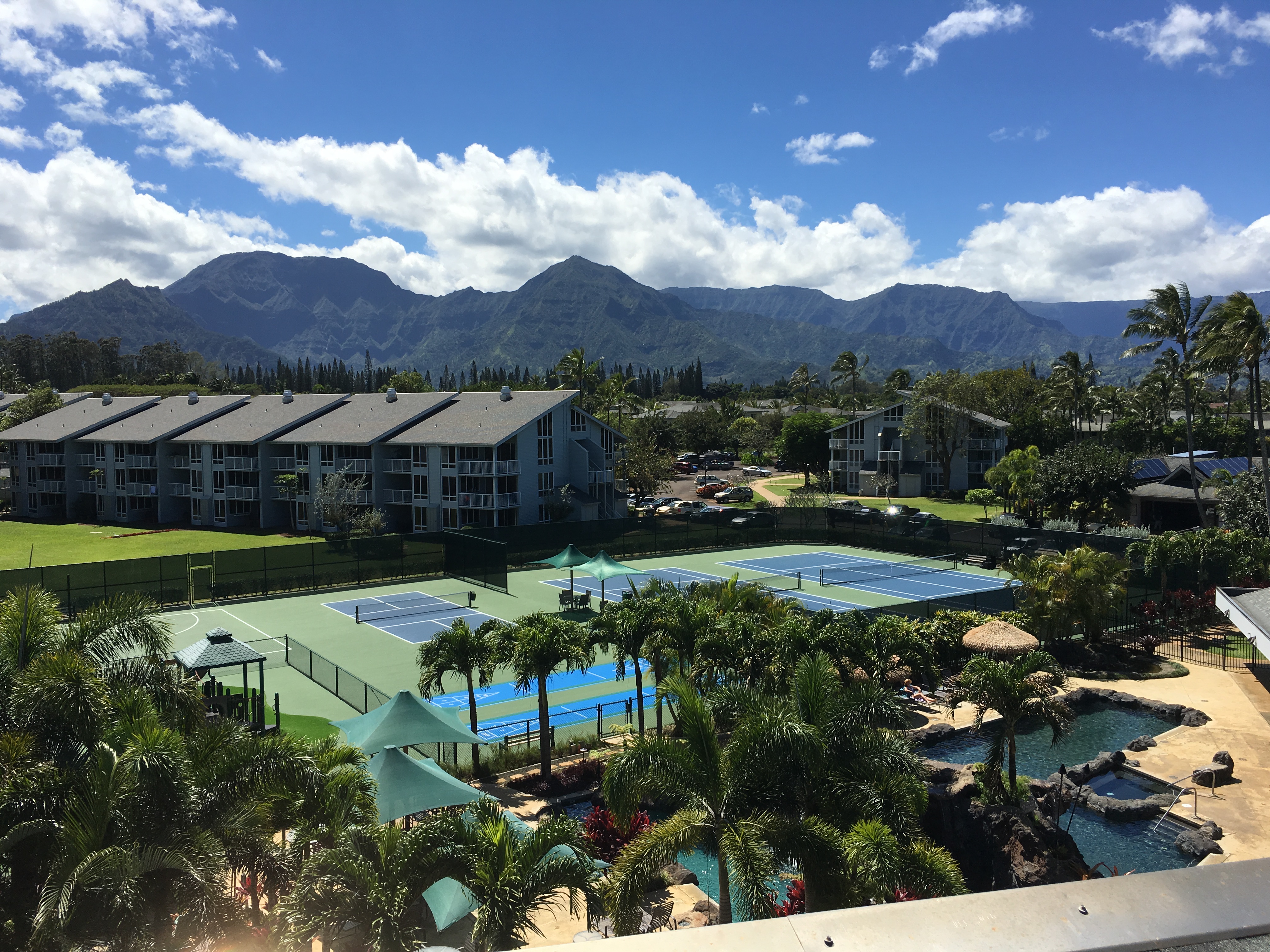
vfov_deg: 48.2
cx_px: 635
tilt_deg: -2.7
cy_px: 476
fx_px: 1064
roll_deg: +1.0
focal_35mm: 29
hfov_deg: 61.7
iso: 25
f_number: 2.2
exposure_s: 1/2262
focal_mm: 4.15
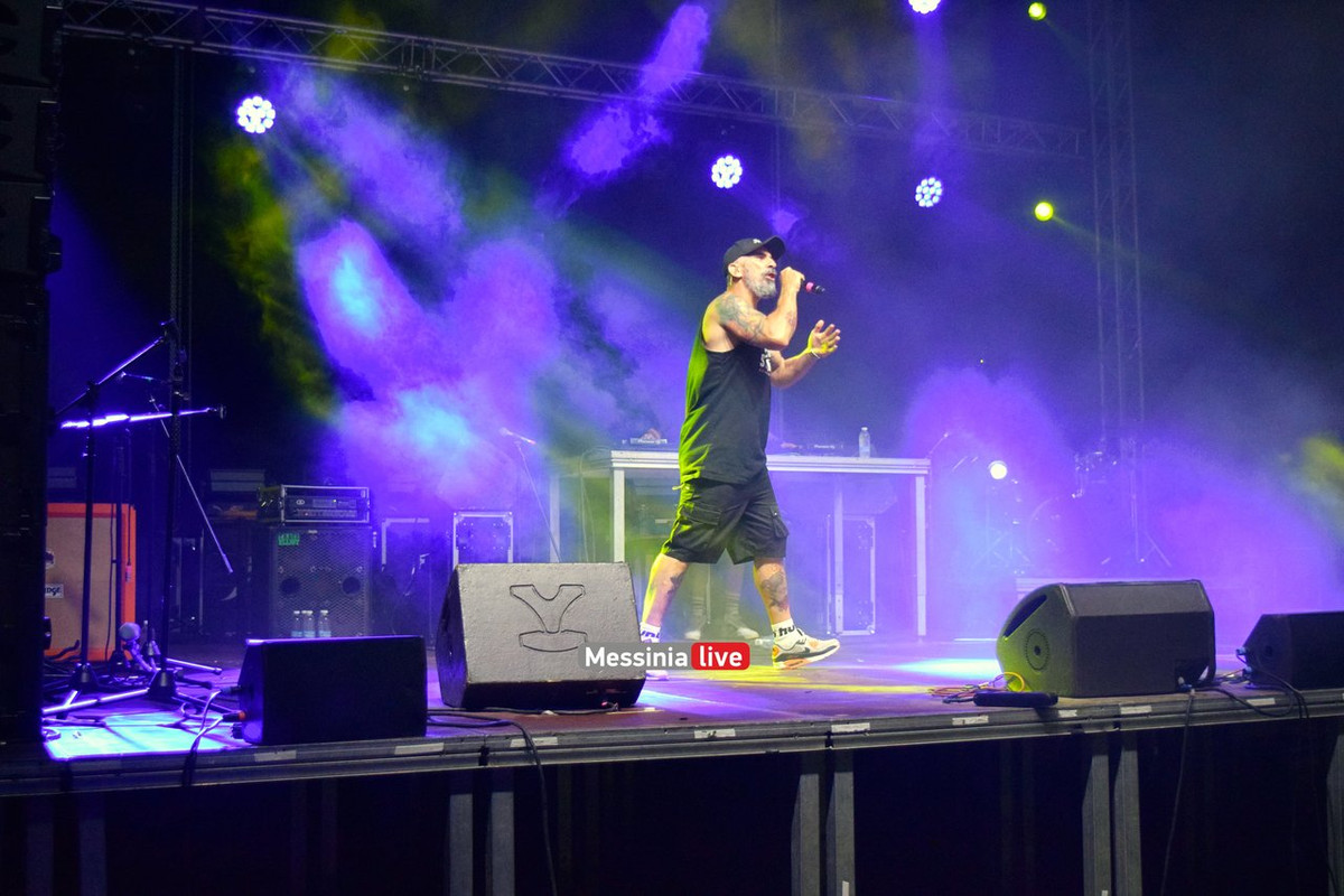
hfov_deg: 43.6
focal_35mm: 45
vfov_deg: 29.9
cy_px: 448
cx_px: 672
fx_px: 1680
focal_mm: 30
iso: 3200
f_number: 4.2
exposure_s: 1/320
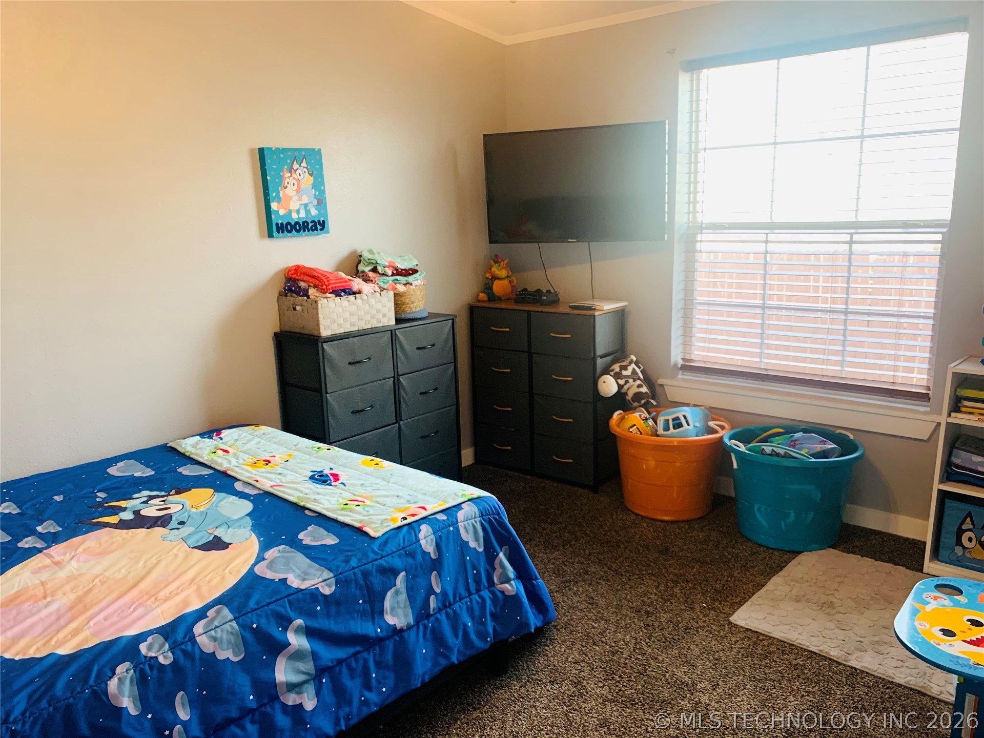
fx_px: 739
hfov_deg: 67.3
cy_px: 369
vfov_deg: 53.1
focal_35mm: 26
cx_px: 492
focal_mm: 4.25
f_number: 1.8
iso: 160
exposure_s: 1/60
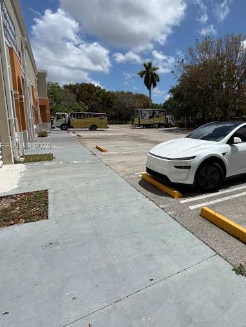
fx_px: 208
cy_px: 146
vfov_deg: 76.1
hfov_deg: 55.3
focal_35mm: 22
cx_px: 208
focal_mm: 2.22
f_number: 2.2
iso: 20
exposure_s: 1/1795
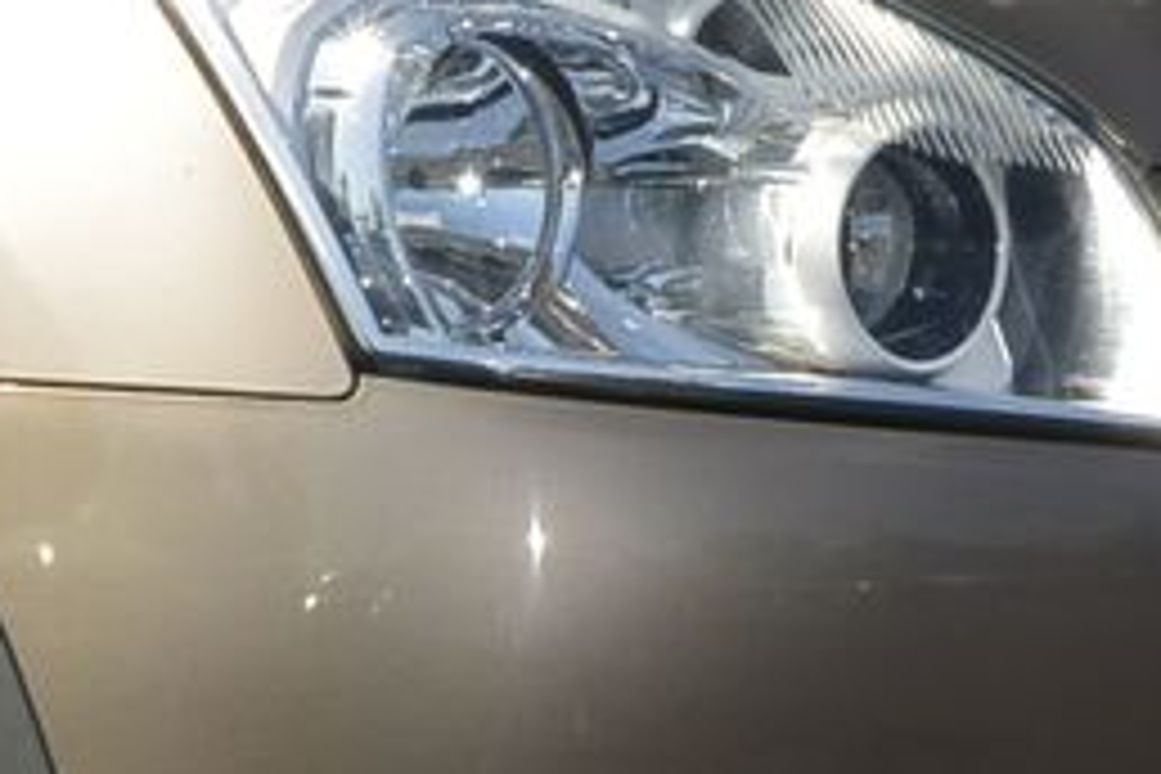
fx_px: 3450
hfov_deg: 18.8
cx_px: 162
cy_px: 529
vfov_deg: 12.8
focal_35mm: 107
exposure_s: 1/250
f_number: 11
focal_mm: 10
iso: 160
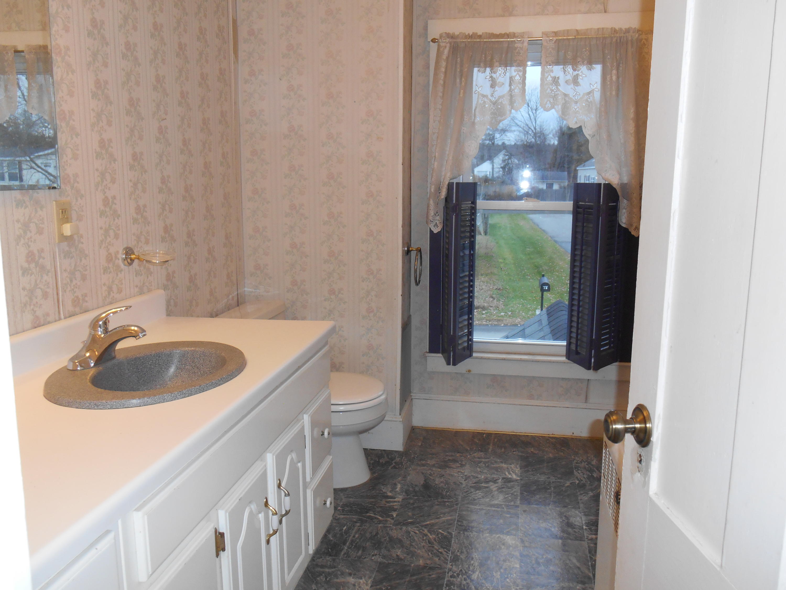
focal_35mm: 31
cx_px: 393
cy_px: 295
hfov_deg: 58.4
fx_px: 704
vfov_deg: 45.4
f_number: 3.6
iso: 200
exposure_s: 1/25
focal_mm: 5.5
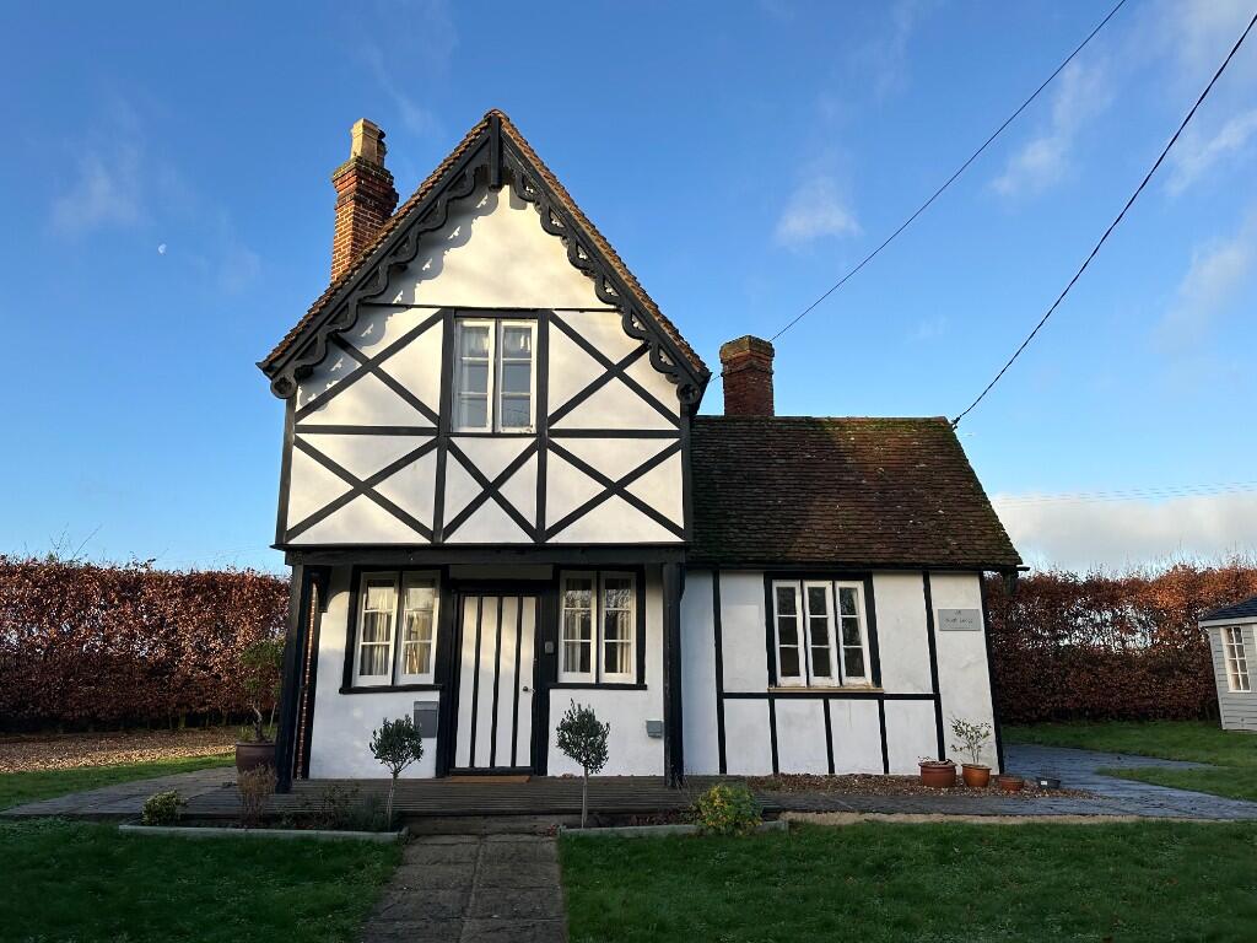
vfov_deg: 56.8
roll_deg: -0.8
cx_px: 628
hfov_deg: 71.6
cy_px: 472
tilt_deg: +13.8
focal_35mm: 24
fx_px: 872
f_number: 1.78
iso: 80
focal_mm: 6.86
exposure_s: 1/1949
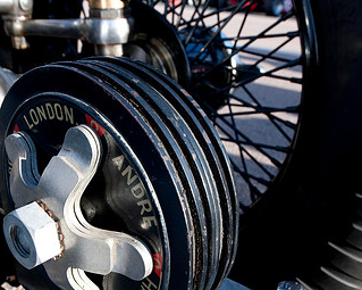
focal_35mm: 41
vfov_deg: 36.1
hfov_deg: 44.6
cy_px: 193
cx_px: 151
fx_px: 439
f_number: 11
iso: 320
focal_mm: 24
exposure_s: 1/200
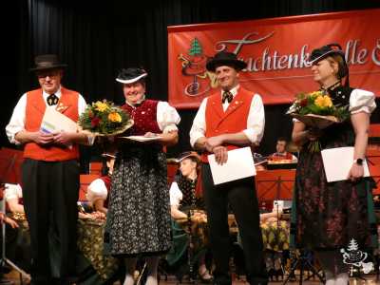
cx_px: 190
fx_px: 692
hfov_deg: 30.7
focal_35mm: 63
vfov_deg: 23.3
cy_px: 142
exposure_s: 1/80
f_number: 4.2
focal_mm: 11.3
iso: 800
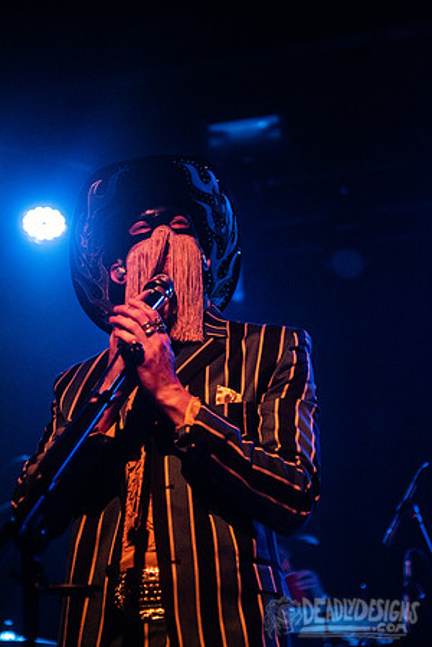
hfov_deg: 19.5
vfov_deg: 28.8
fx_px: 1260
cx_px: 216
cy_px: 324
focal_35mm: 70
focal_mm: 70
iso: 3200
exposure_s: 1/160
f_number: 3.2
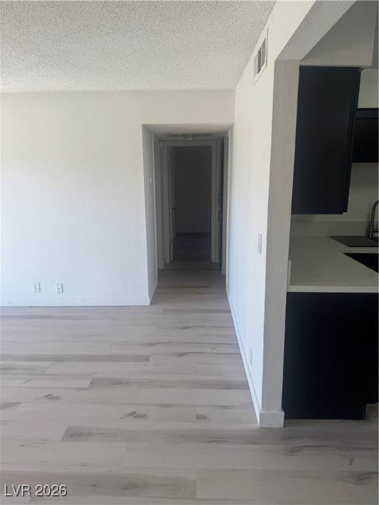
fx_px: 350
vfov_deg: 71.6
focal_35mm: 24
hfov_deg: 56.8
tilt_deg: -13.4
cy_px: 252
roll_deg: -0.4
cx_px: 190
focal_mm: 6.76
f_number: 1.78
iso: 64
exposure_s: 1/154
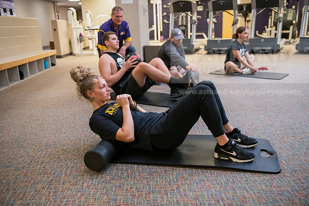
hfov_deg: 58.7
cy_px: 103
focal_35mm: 32
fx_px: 275
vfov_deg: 41.1
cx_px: 154
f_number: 3.2
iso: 2000
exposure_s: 1/200
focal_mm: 32
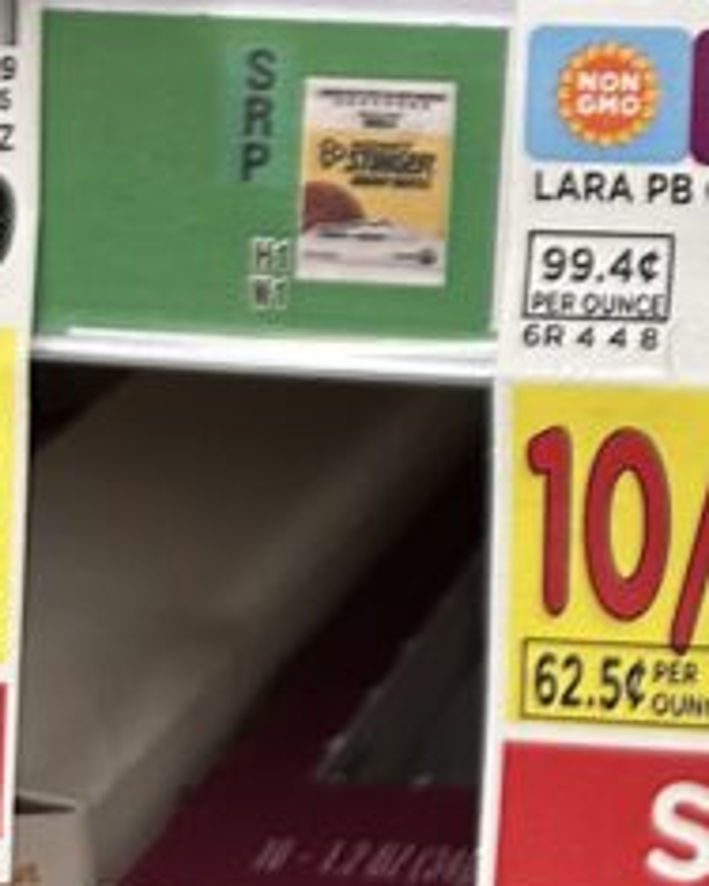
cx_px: 1403
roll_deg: -2.1
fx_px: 2675
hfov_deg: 13.1
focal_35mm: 102
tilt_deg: -15.7
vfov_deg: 17.7
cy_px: -241
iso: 250
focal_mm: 6.86
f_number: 1.78
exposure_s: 1/60
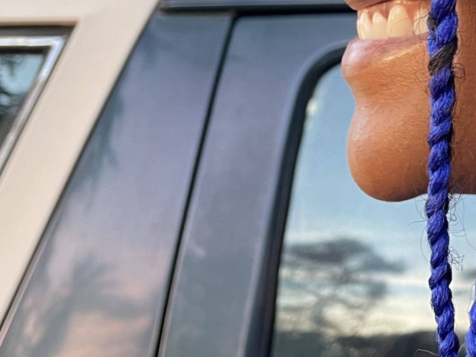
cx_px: 549
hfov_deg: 21.2
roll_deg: +1.5
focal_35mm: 87
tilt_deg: +5.5
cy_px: -31
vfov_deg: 16.5
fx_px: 1196
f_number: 1.6
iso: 125
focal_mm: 4.2
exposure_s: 1/68
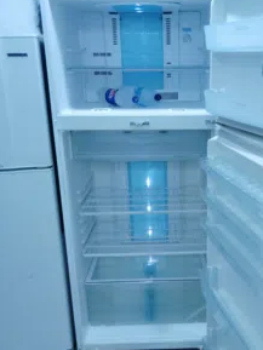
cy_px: 194
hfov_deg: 35.5
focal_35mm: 40
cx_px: 181
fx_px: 405
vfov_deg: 46.7
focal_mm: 4.25
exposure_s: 1/50
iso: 213
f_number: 1.8
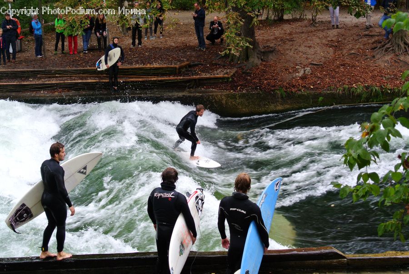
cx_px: 204
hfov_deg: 35.6
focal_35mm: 56
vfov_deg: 24.2
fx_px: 637
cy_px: 137
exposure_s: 1/125
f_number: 5
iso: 200
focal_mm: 21.1
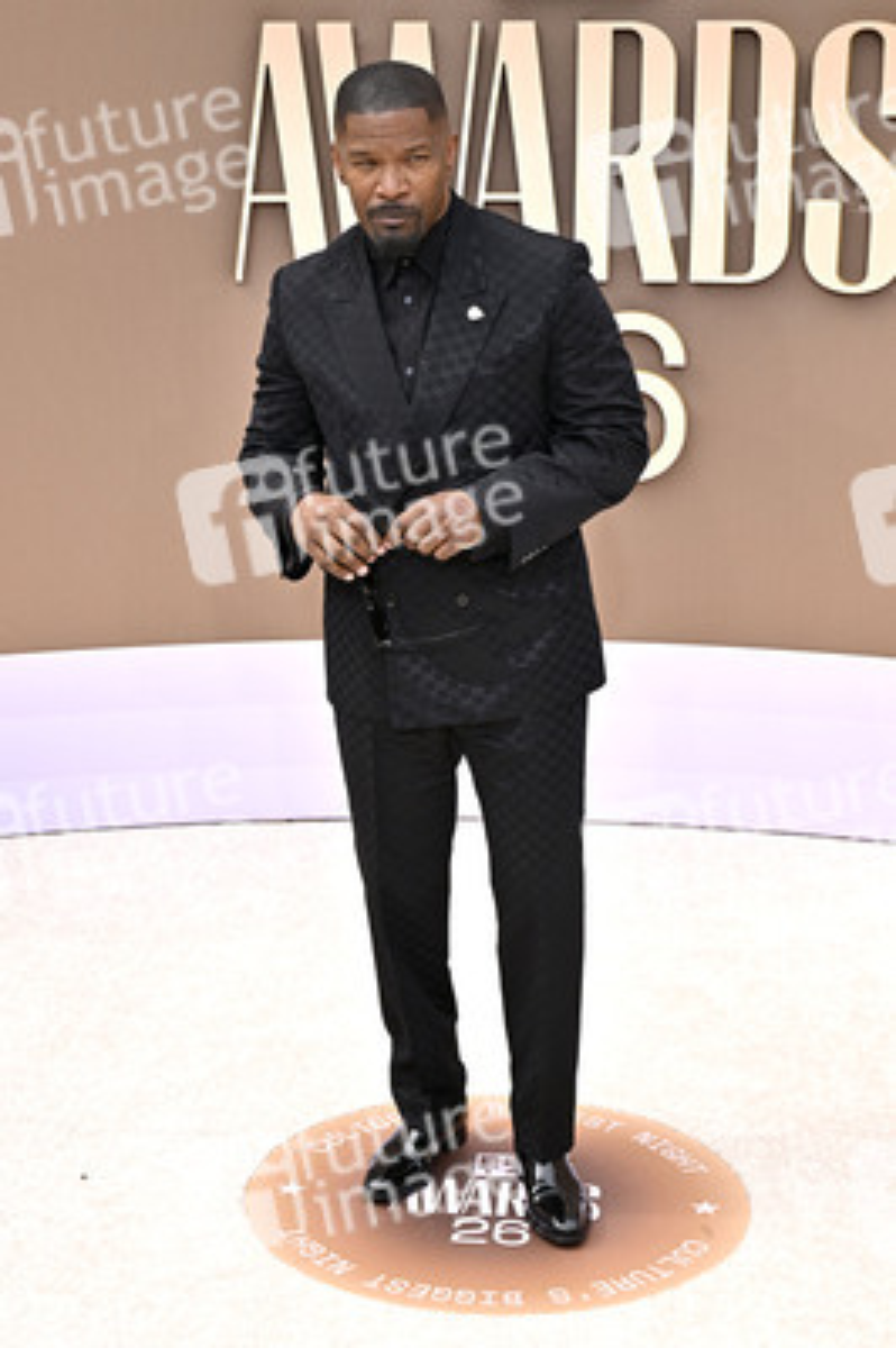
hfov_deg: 24.2
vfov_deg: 35.7
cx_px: 448
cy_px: 674
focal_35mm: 56
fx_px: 2094
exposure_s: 1/320
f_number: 10
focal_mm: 56
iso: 400
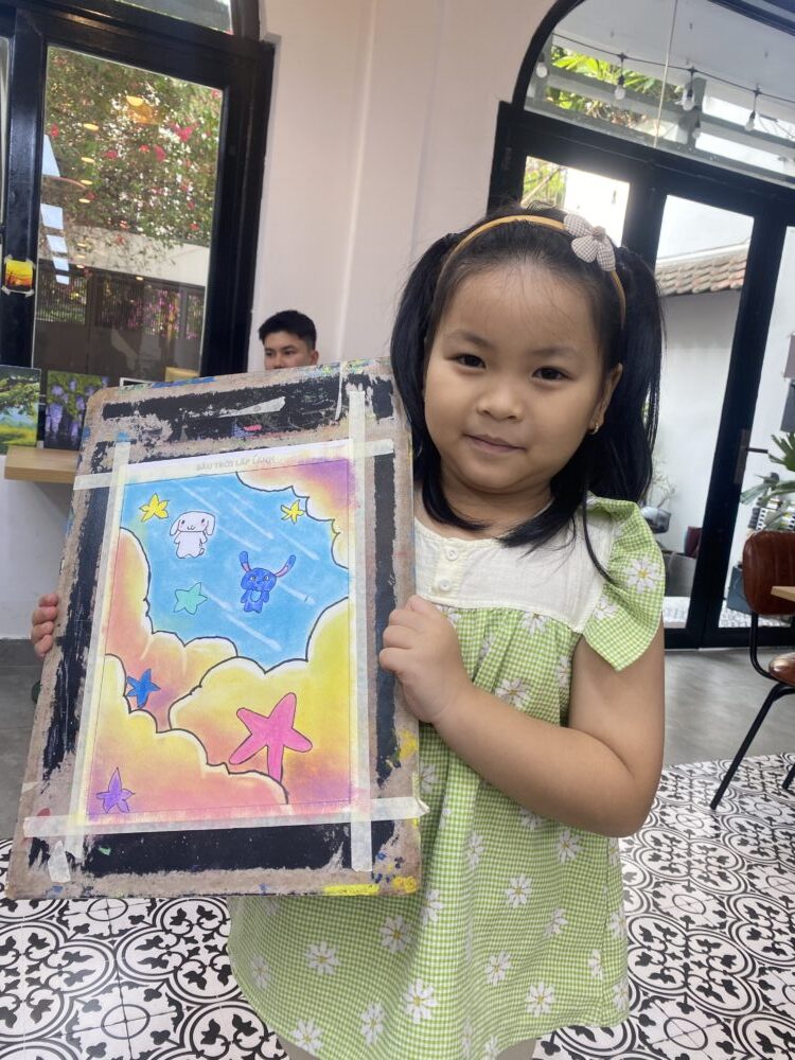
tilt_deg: -6.3
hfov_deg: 53.1
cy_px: 530
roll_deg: -7.5
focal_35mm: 26
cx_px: 398
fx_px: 796
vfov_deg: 67.3
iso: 64
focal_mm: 4.25
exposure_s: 1/122
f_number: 1.8
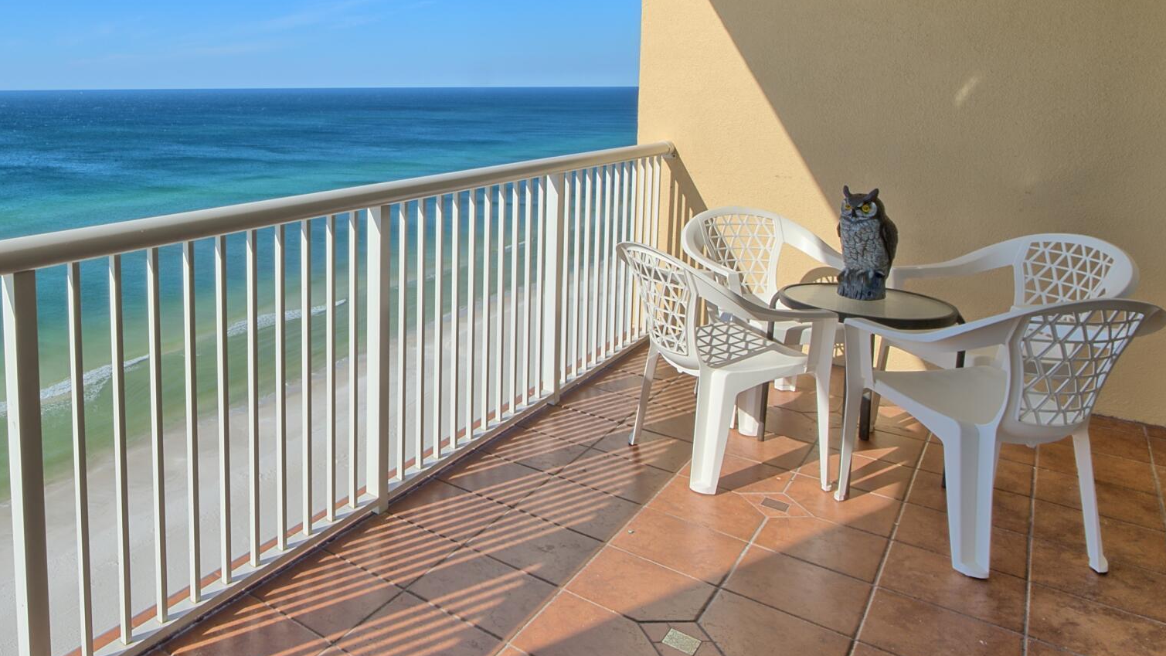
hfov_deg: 67.9
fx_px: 773
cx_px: 254
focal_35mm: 25
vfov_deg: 44.2
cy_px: 151
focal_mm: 12
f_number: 19
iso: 200
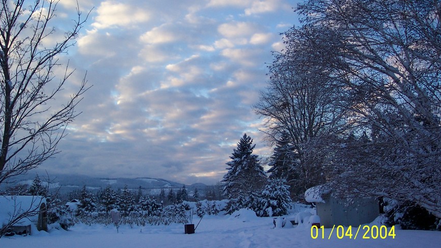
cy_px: 107
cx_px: 220
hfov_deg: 50.5
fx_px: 468
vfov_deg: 29.7
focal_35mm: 40
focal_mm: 8
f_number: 2.8
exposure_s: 1/500
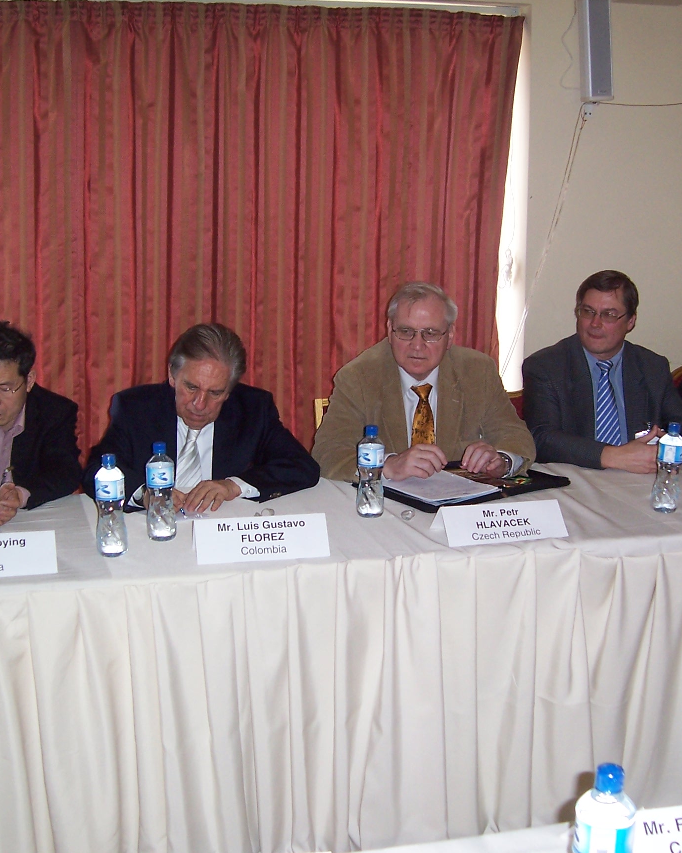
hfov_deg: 32.1
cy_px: 426
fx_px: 1186
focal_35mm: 47
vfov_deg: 39.5
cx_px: 312
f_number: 3
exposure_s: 1/60
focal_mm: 6
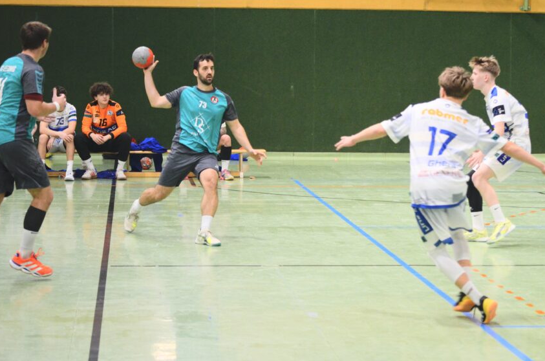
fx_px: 1707
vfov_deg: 12.1
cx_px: 314
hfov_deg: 18.1
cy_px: 167
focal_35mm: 113
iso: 1600
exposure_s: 1/250
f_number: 4.2
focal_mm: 62
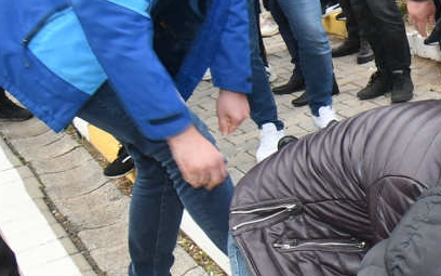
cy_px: 170
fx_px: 685
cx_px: 609
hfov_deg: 27.9
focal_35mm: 57
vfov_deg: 22.7
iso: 800
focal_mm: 13
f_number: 6.7
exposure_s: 1/60
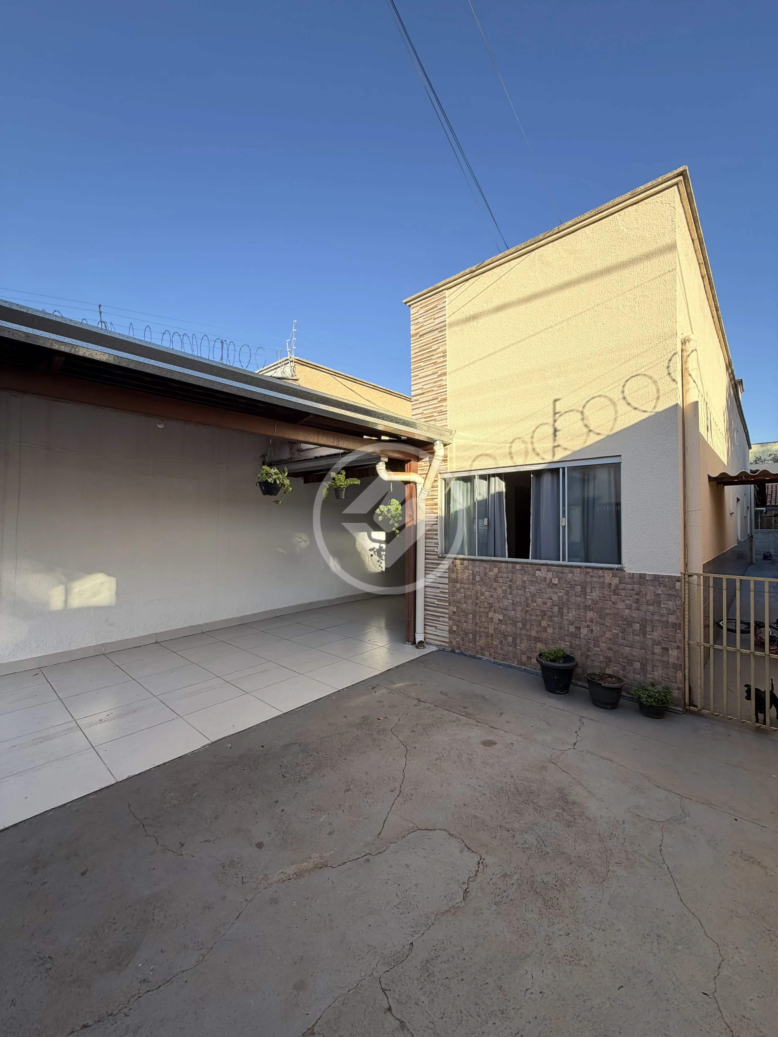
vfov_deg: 102.1
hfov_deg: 85.7
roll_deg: -0.8
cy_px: 518
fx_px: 420
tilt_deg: +1.0
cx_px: 389
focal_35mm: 14
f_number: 2.2
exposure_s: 1/206
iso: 64
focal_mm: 2.22
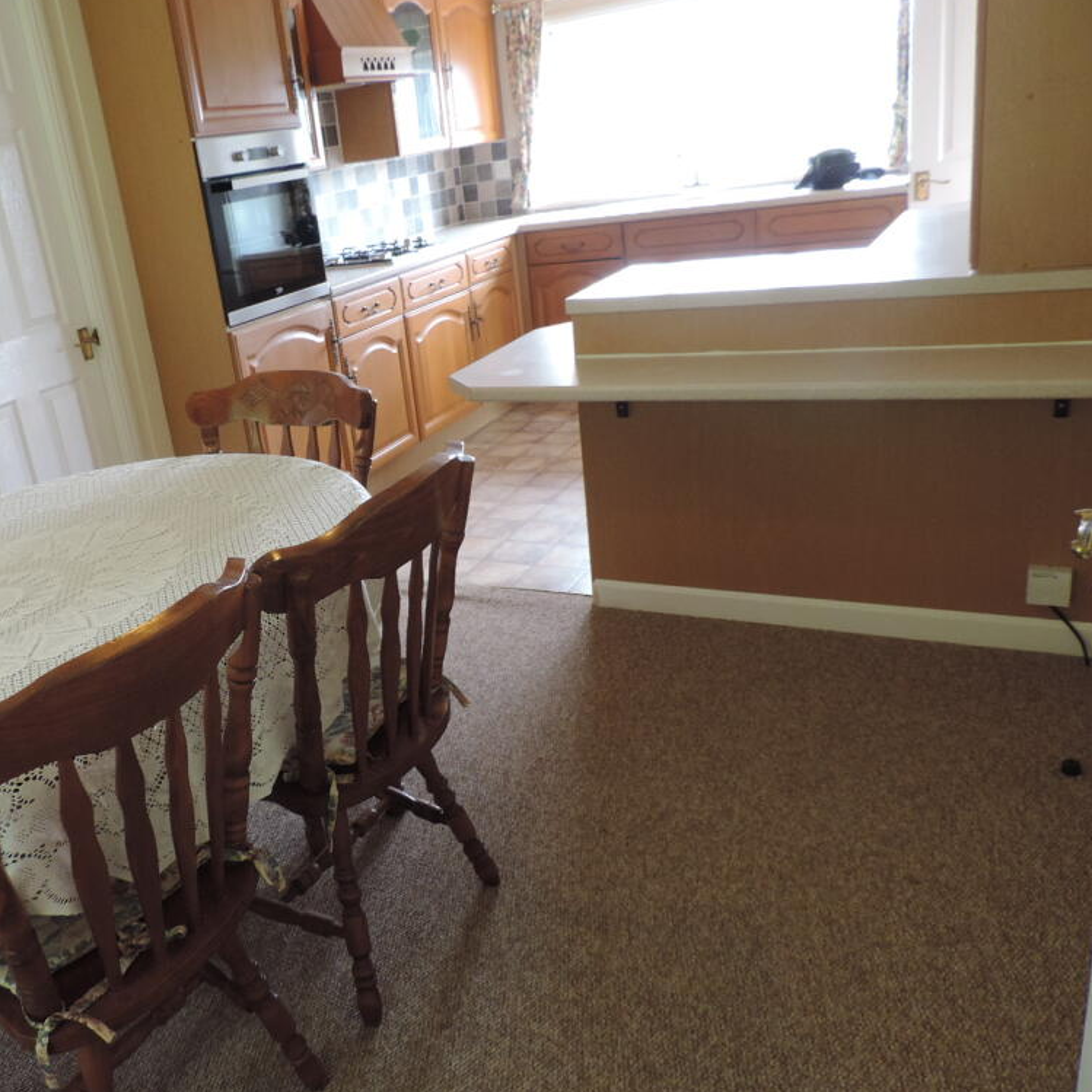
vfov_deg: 55.6
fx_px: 1035
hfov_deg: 54.3
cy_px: 539
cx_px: 348
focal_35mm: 29
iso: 360
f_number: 3
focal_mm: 4.3
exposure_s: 1/30
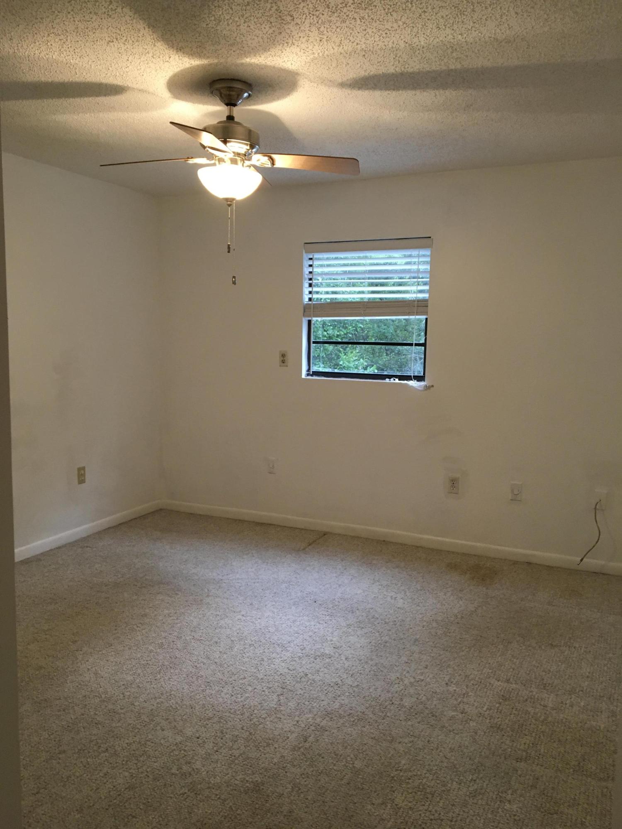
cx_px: 311
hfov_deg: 48.2
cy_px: 414
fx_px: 695
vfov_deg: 61.7
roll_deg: -2.2
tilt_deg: -6.9
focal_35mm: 29
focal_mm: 4.15
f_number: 2.2
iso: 100
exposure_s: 1/30
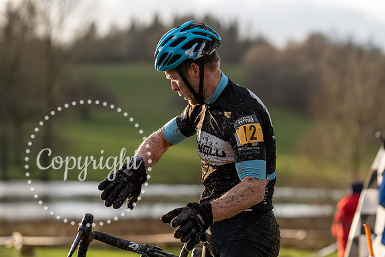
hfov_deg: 13.2
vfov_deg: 8.9
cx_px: 192
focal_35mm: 155
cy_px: 128
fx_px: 1658
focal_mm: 155
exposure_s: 1/1000
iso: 250
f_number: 4
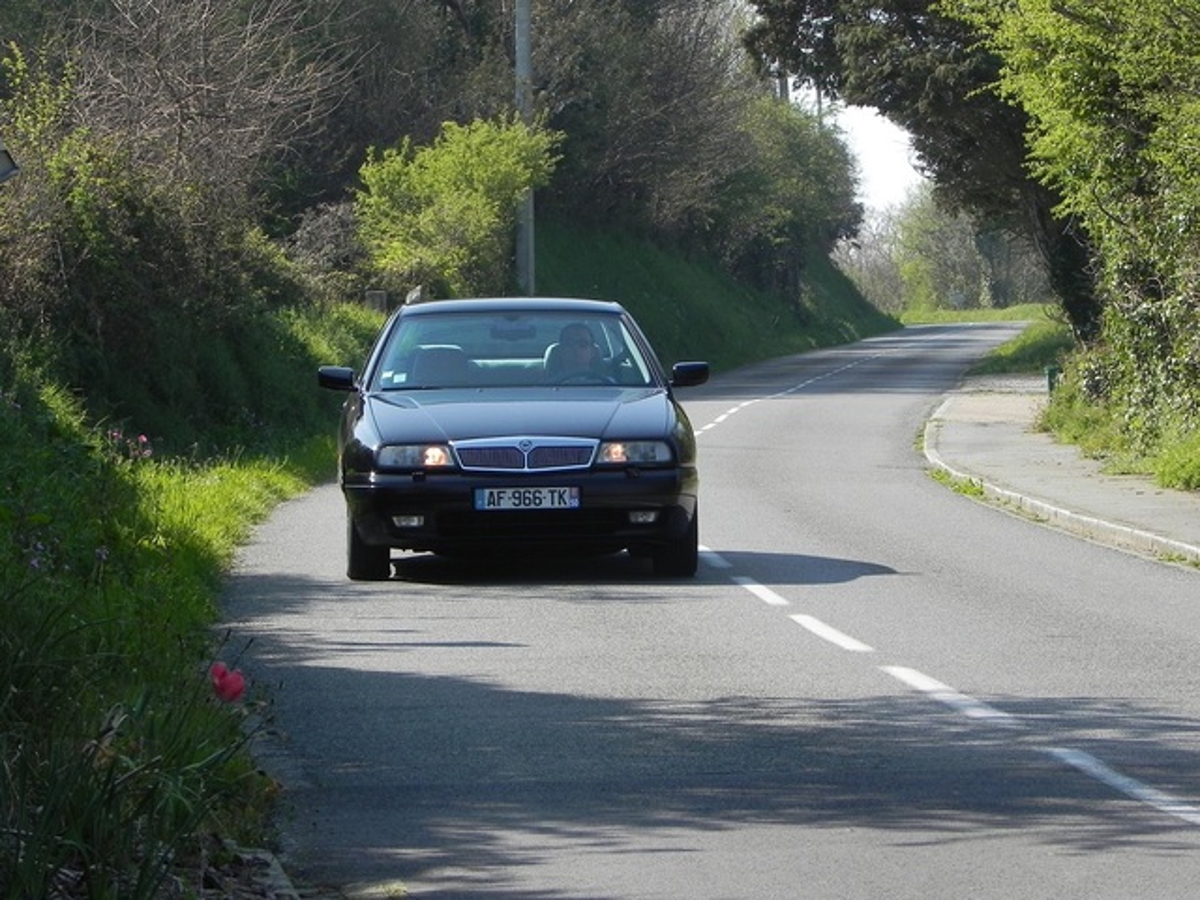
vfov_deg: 8.1
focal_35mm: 184
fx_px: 6379
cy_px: 450
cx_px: 600
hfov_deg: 10.7
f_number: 6.3
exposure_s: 1/285
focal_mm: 32.7
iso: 160
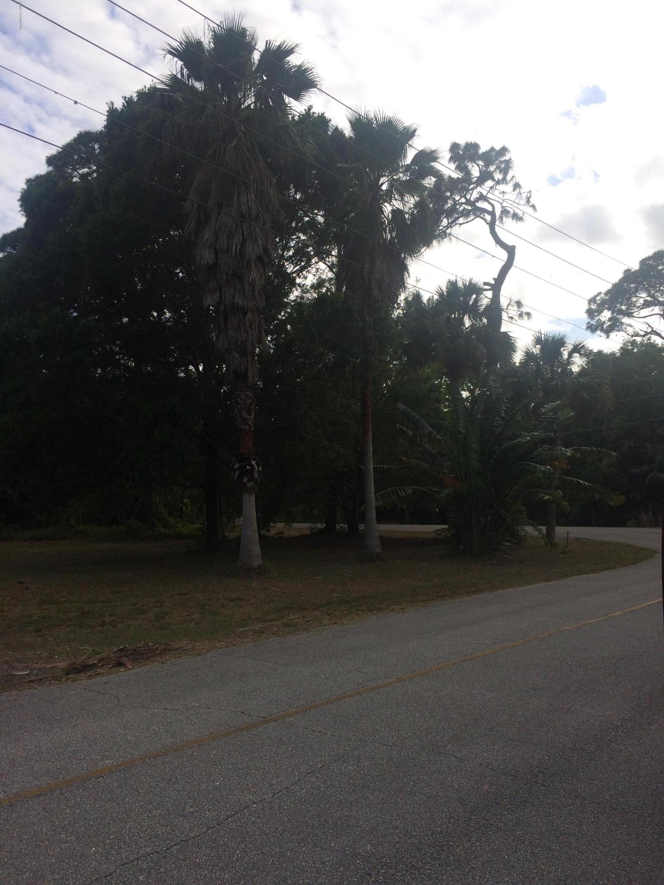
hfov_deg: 48.2
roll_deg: +2.3
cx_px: 332
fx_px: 742
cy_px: 442
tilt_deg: +0.7
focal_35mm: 29
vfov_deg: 61.7
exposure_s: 1/2415
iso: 32
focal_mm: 4.15
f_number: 2.2
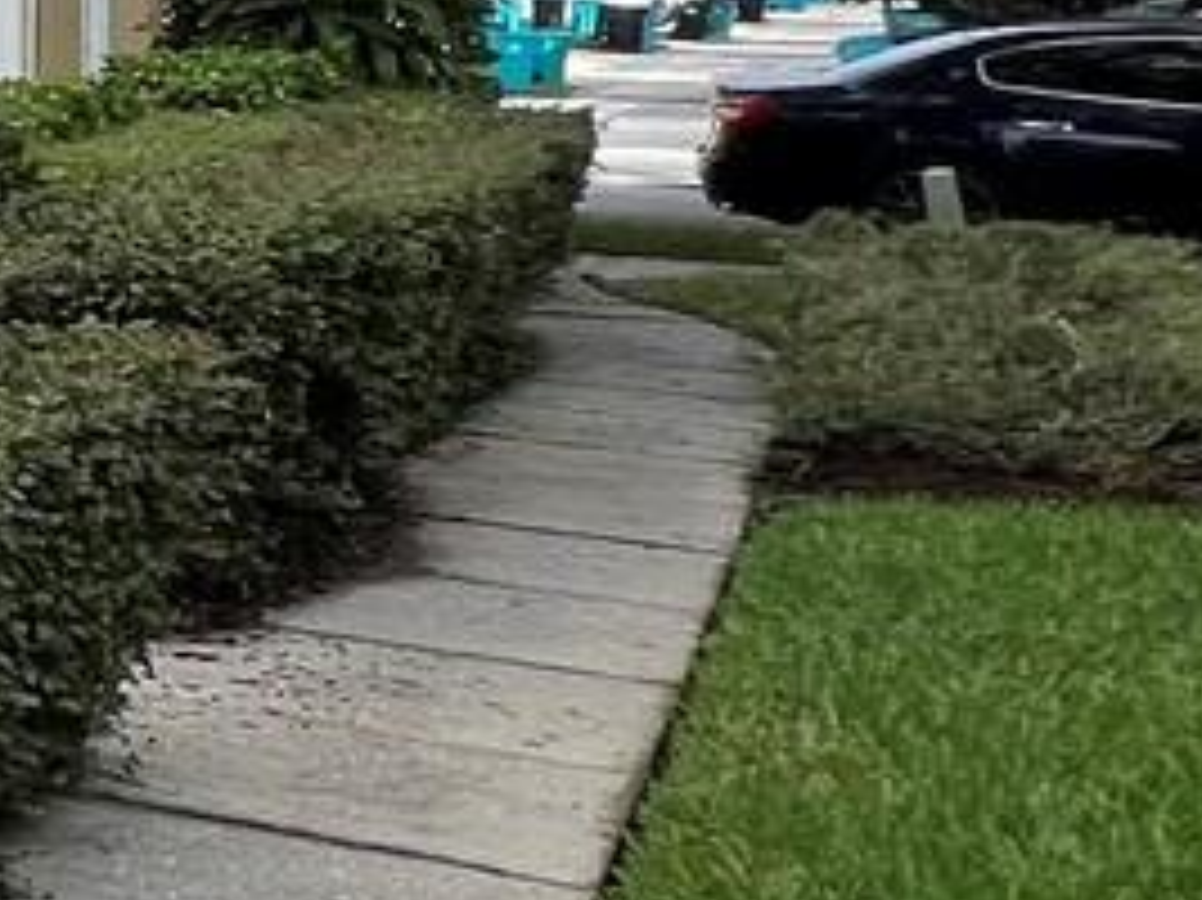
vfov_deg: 18.4
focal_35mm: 78
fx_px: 2707
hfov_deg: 15.5
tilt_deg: -1.7
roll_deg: +0.7
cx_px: -1589
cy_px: -14
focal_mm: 1.57
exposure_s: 1/1167
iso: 32
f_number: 1.8
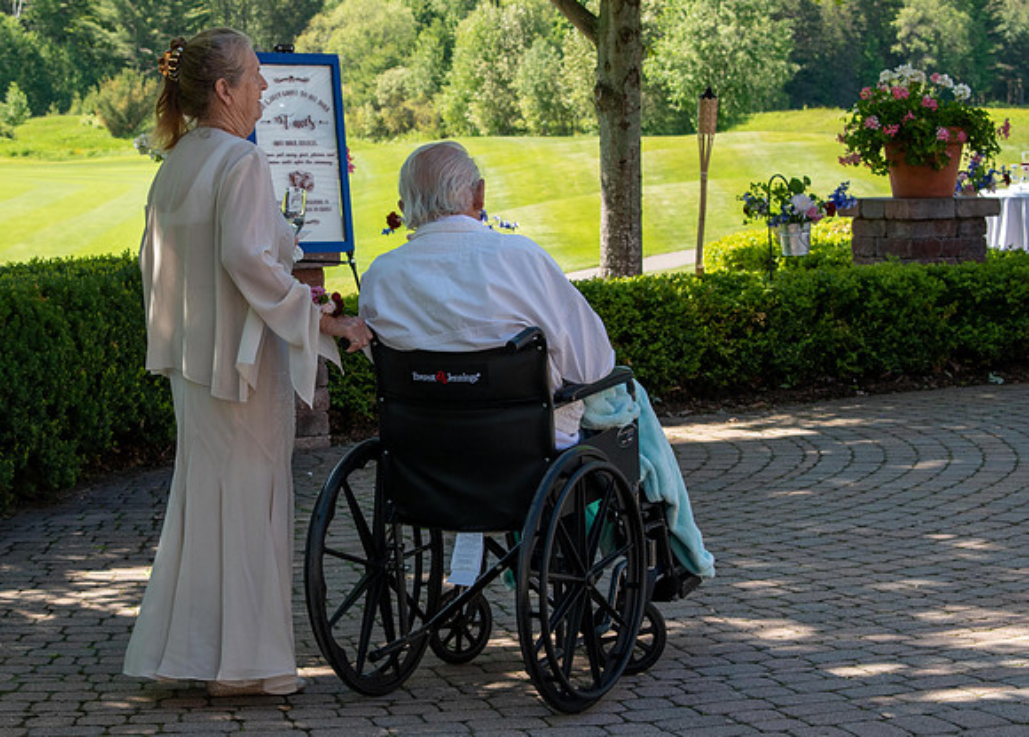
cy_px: 355
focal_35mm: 103
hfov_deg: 19.3
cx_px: 370
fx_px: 3019
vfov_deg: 13.9
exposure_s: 1/250
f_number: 8
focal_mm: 55
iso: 360
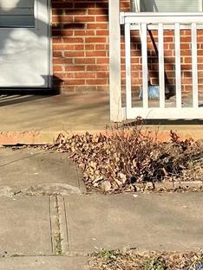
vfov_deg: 15.0
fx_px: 1001
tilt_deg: -0.4
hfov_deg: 11.5
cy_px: -35
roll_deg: +0.9
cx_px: 21
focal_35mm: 128
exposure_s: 1/3125
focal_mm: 4.2
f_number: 1.6
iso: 50
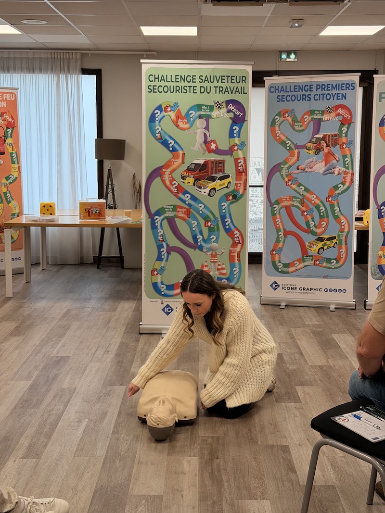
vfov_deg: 39.7
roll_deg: -1.4
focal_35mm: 48
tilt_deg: -7.3
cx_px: 192
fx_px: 712
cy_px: 256
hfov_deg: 30.3
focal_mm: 6.76
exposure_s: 1/100
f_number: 1.78
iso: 50
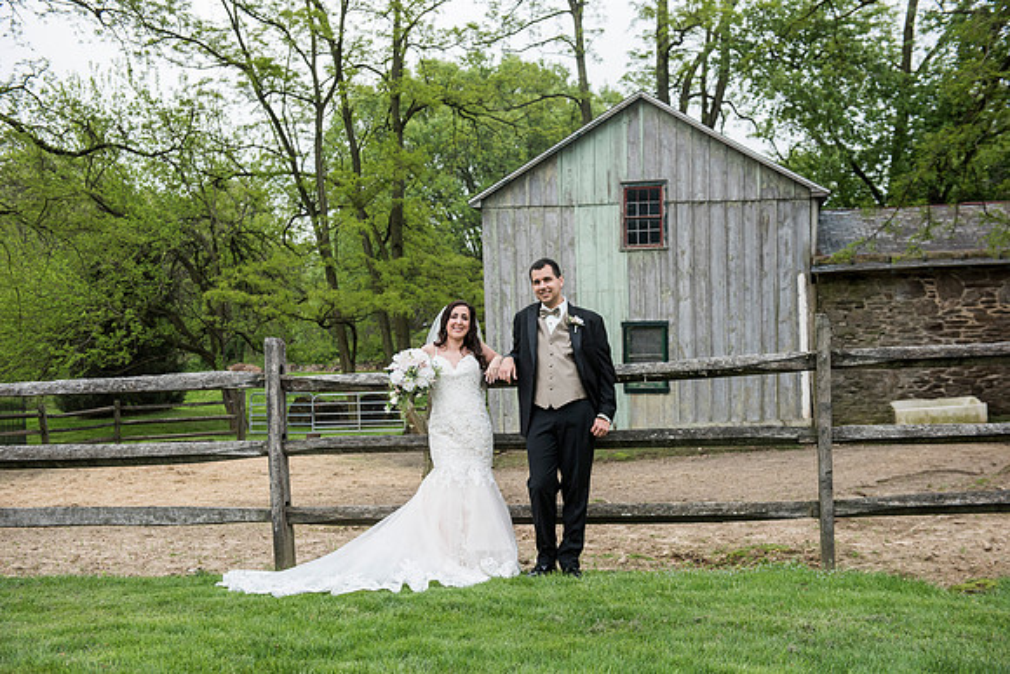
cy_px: 337
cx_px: 505
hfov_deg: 44.5
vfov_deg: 30.5
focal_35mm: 44
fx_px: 1235
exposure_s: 1/2000
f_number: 4
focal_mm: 44
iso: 640
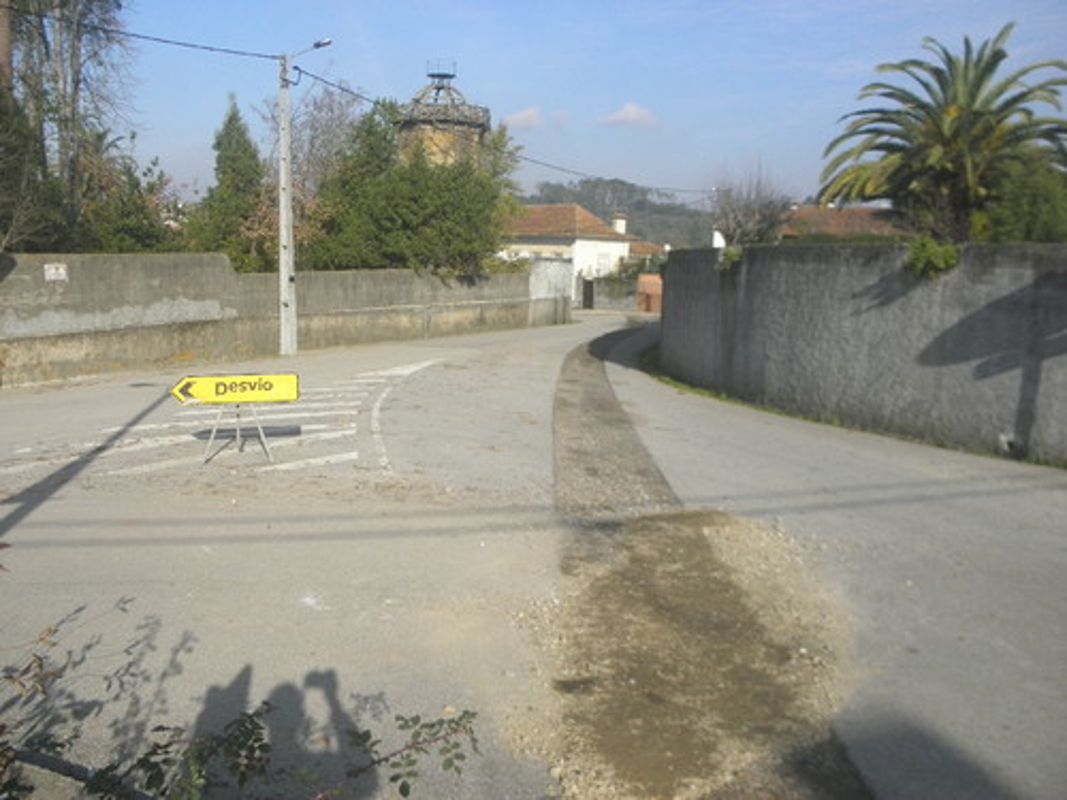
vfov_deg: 49.7
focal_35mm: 28
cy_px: 400
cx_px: 534
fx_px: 863
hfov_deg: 63.4
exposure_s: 1/320
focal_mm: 5
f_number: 7
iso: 160
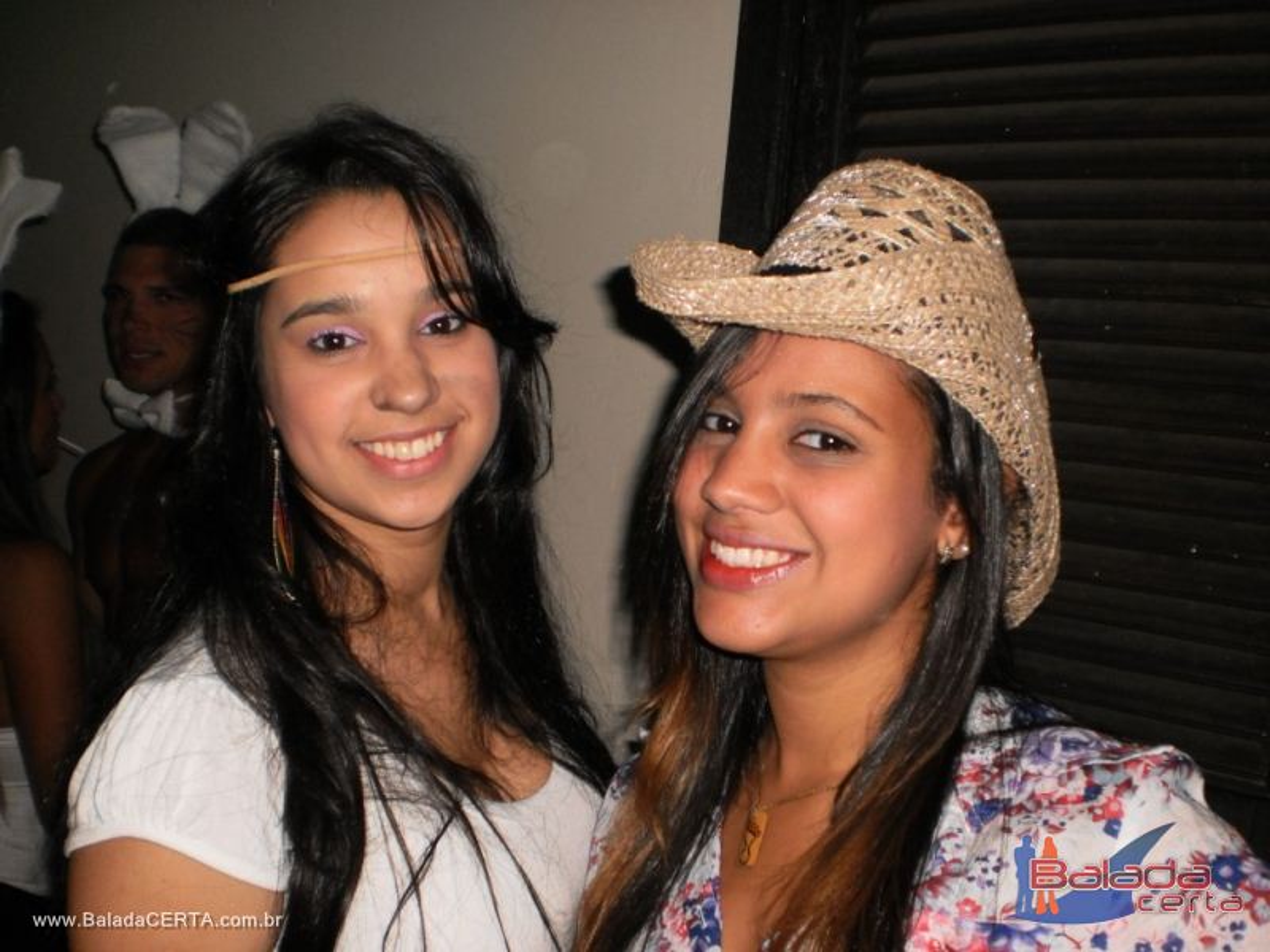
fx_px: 1321
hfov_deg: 51.4
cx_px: 635
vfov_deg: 39.7
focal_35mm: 36
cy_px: 476
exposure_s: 1/30
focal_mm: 6.3
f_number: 3.1
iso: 125
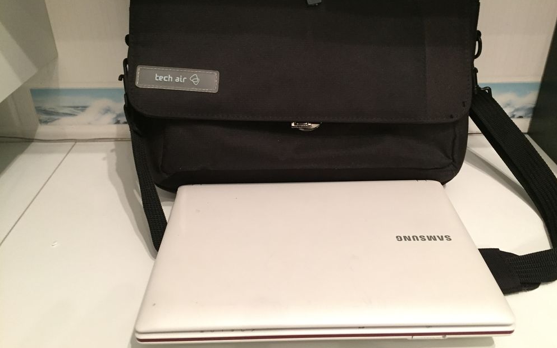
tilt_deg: -28.9
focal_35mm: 31
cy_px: 143
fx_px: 471
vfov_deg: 40.5
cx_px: 280
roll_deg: +1.9
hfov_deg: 61.2
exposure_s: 1/20
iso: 250
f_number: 2.2
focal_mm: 4.15
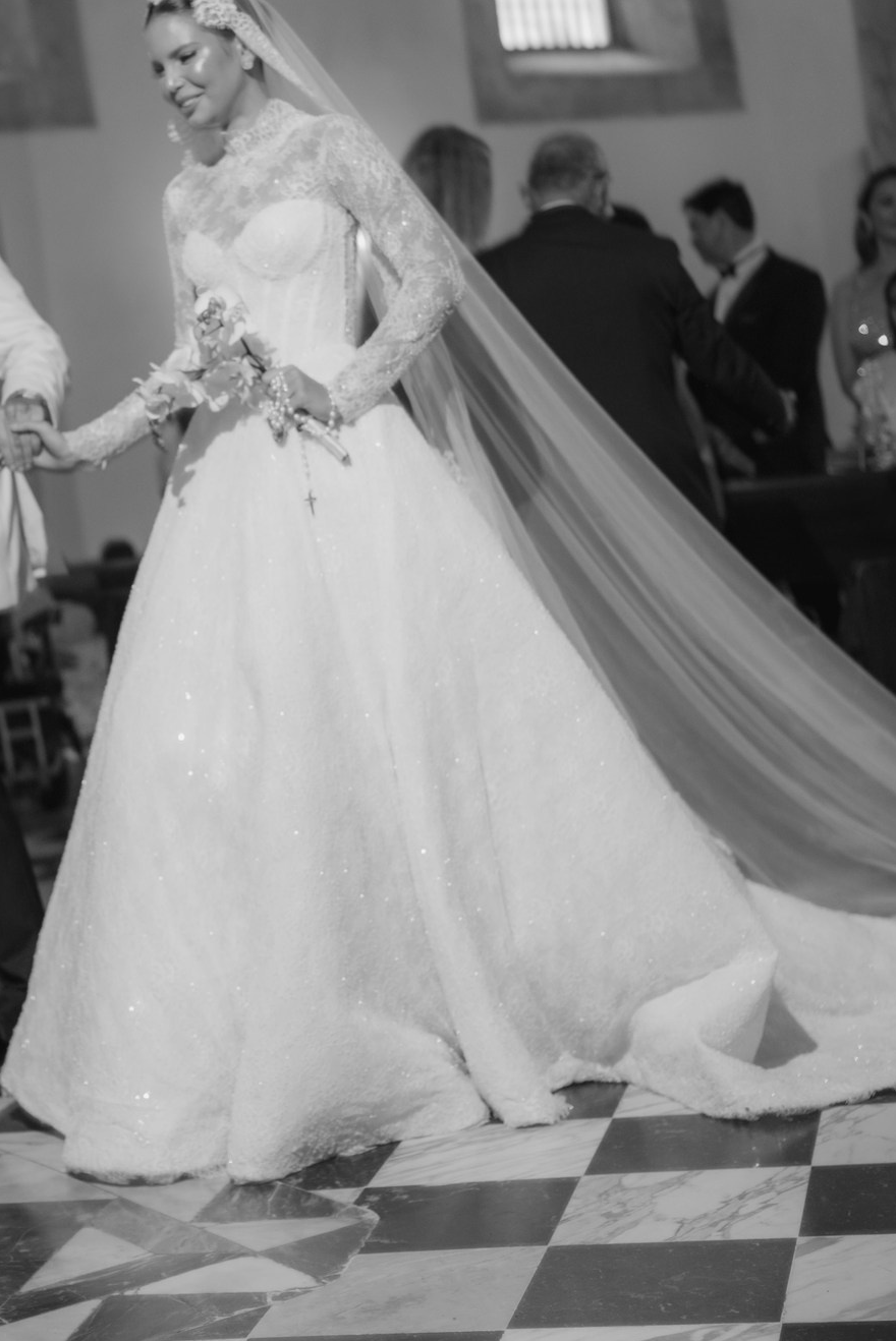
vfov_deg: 29.5
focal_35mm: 68
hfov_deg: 19.8
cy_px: 512
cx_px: 192
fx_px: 2536
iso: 250
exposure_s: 1/160
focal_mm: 35
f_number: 2
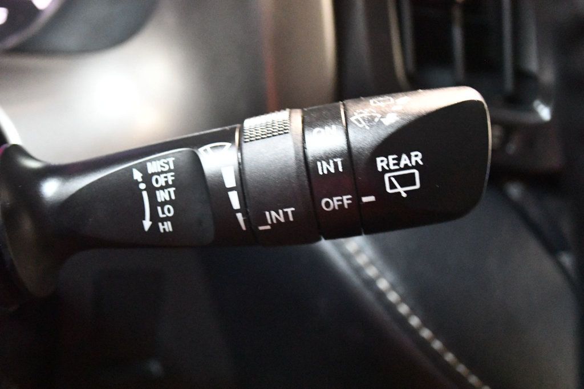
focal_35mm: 48
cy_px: 194
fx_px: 778
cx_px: 292
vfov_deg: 28.1
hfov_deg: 41.1
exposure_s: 1/20
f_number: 4.8
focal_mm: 32
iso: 12800
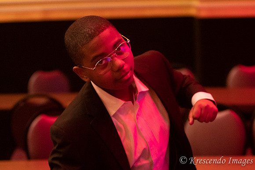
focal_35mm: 105
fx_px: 744
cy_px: 85
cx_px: 128
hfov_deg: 19.5
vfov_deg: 13.0
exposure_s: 1/100
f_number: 2.8
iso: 3200
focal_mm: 70
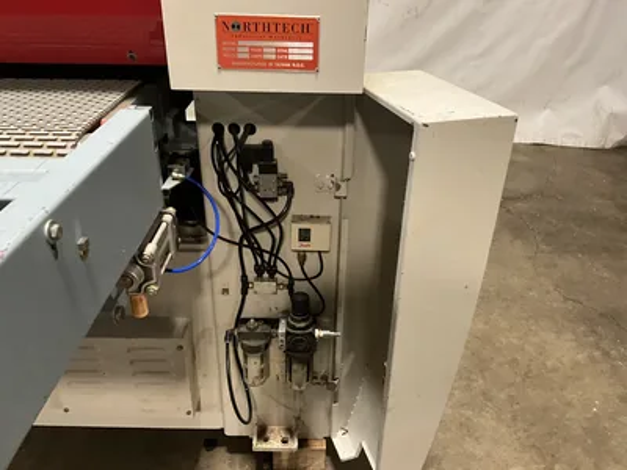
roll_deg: -4.1
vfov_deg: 48.2
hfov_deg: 61.7
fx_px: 525
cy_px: 235
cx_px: 314
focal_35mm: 29
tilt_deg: -29.4
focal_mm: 3
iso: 250
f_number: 1.8
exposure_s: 1/60
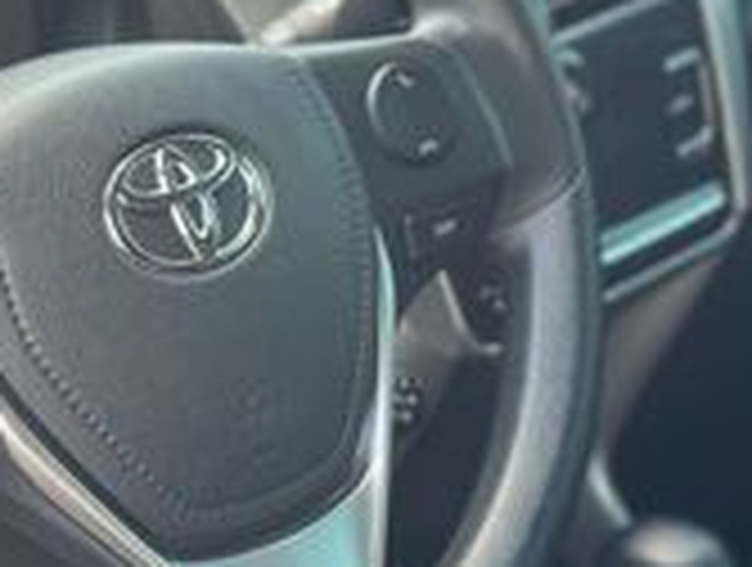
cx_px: 95
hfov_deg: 14.5
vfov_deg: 11.0
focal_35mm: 135
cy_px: 202
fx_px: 2939
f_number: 1.78
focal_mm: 6.76
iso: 125
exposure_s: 1/60
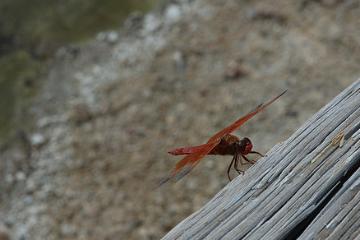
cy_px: 144
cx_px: 224
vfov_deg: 9.9
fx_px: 1390
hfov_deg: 14.7
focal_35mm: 139
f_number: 9
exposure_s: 1/320
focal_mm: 70
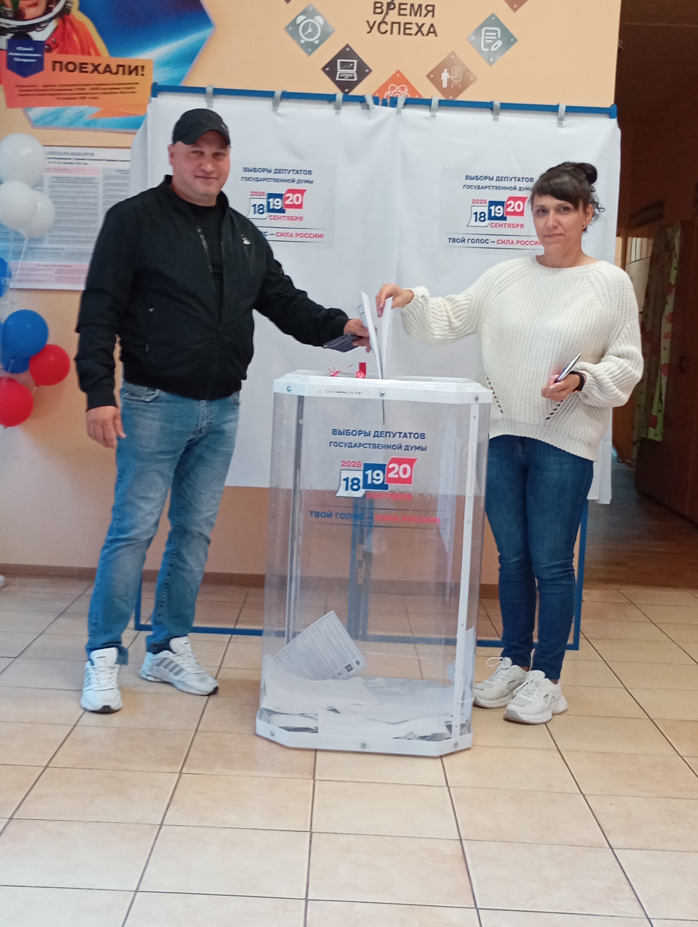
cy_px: 464
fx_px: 1180
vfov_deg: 42.9
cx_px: 349
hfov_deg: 33.0
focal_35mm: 44
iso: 389
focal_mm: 4.27
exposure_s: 1/33.3
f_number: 1.8
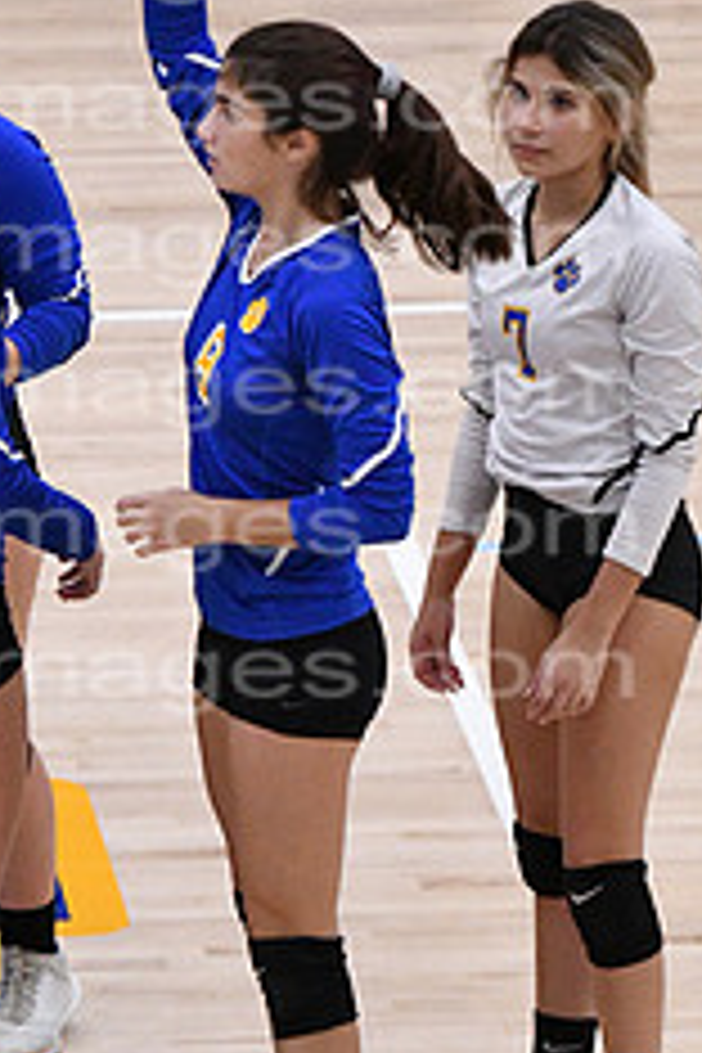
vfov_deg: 4.8
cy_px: 180
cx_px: -101
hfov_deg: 3.2
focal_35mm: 431
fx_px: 12606
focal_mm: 116
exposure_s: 1/1250
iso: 6400
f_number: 3.2
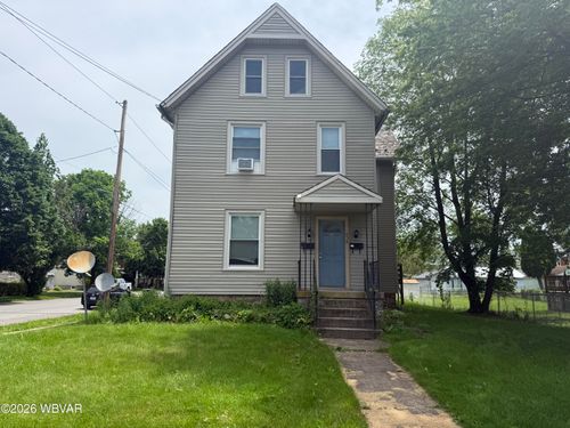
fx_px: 395
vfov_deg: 56.8
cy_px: 214
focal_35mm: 24
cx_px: 285
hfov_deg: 71.6
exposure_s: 1/3953
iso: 80
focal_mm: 6.76
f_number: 1.78
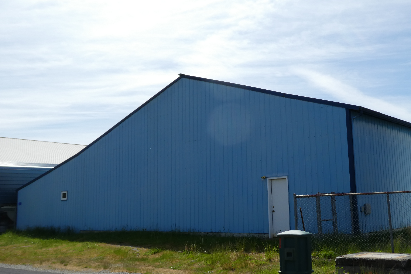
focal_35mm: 40
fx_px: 457
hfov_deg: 48.1
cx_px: 248
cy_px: 134
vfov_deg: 33.4
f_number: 3.5
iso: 80
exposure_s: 1/1000
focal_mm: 5.4
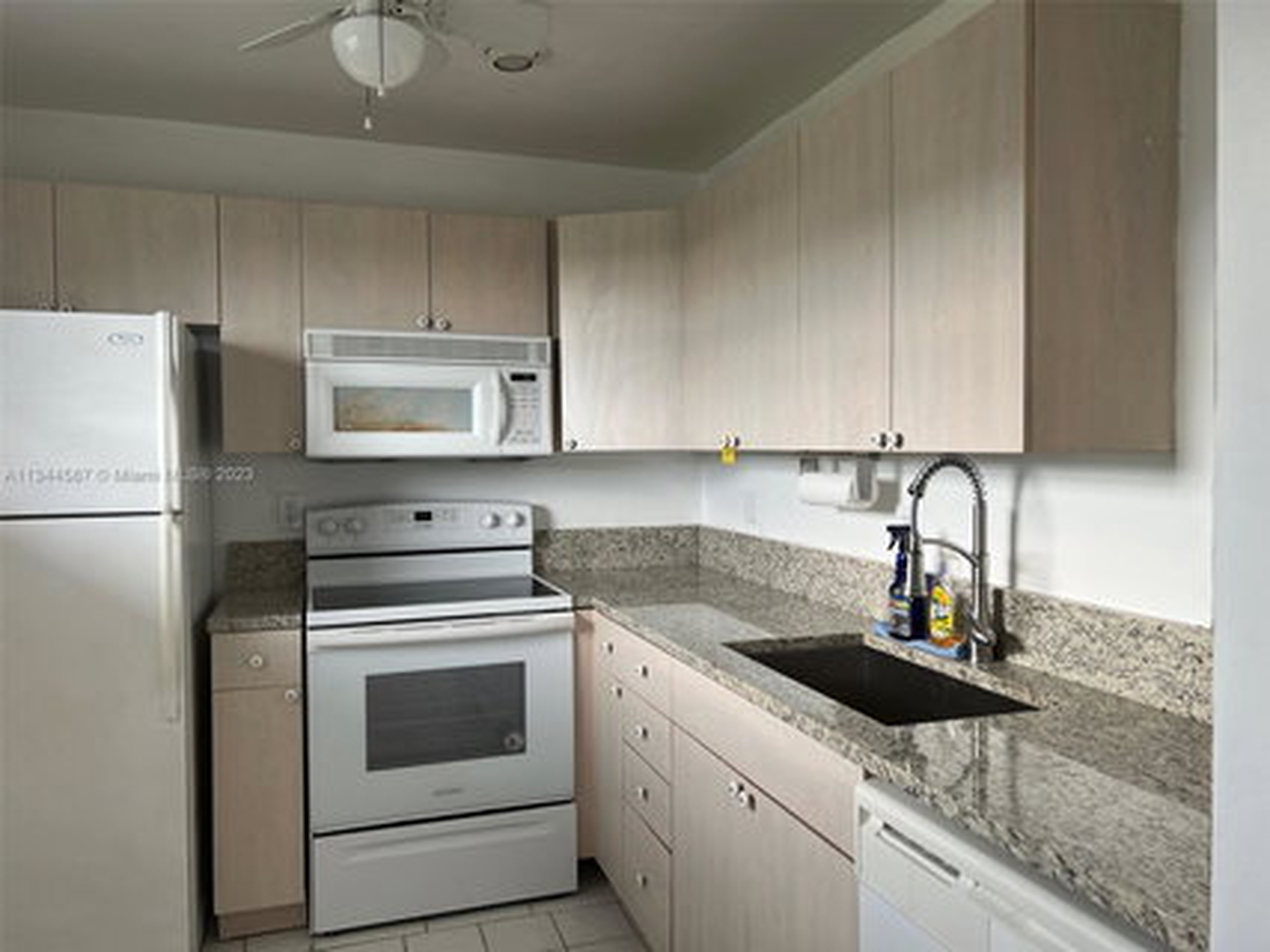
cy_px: 476
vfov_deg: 53.0
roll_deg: +1.0
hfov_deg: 67.3
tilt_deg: -1.8
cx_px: 635
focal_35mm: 26
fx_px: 954
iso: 64
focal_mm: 5.7
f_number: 1.5
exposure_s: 1/121
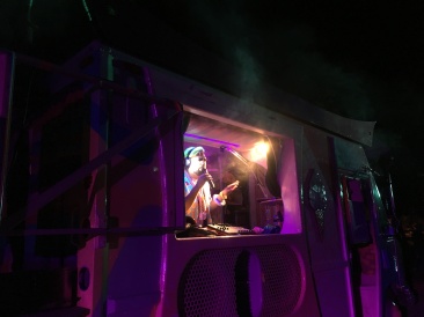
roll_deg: +3.3
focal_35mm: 29
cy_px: 158
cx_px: 212
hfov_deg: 61.7
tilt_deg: +12.1
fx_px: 355
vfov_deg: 48.2
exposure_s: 1/30
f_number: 2.2
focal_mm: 4.15
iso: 100
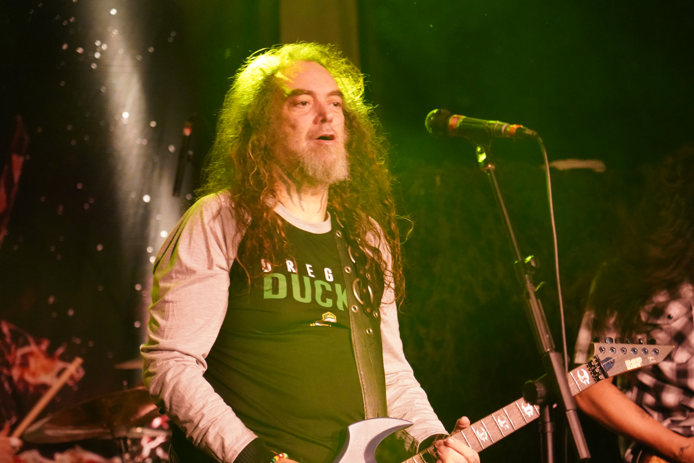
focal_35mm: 105
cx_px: 347
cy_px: 232
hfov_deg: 19.5
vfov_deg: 13.0
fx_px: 2024
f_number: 4
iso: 12800
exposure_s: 1/125
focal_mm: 105
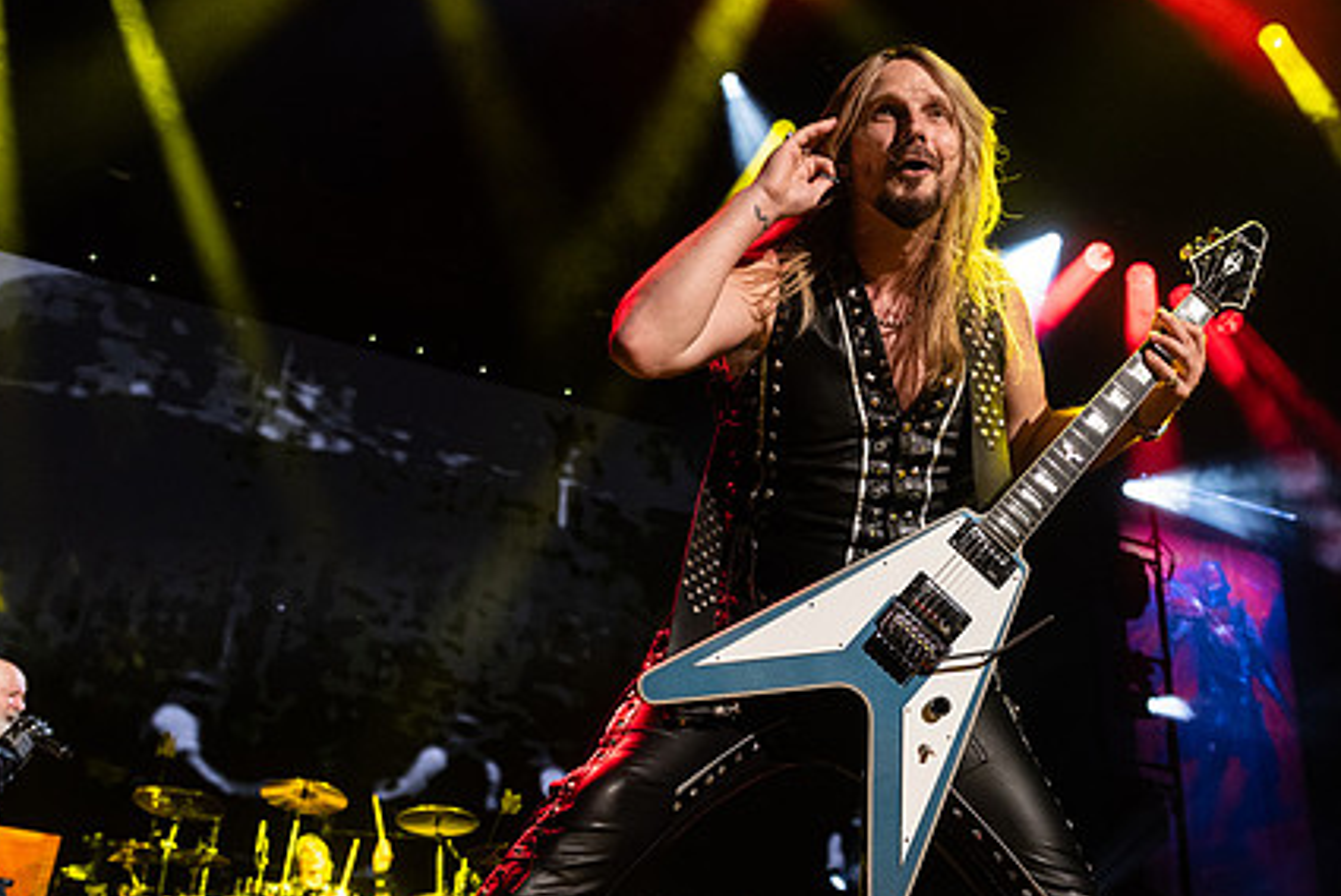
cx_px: 670
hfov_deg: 45.4
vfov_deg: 31.2
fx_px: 1603
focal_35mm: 43
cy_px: 412
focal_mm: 29
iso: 1600
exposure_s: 1/800
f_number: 4
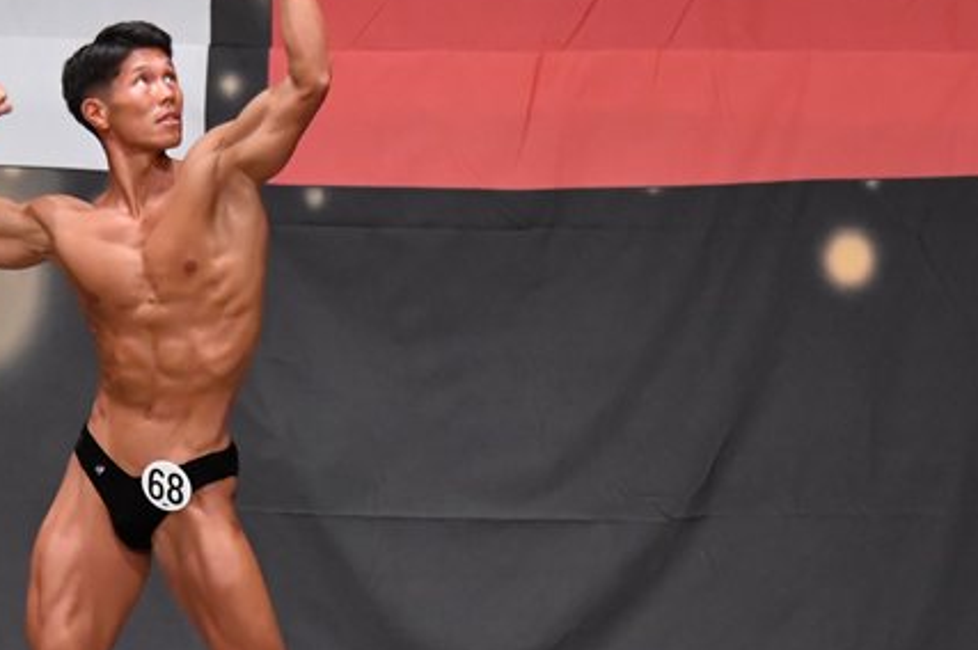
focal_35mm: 367
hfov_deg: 5.6
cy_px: 446
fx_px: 9962
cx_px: 306
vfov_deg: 3.7
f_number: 5.6
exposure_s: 1/400
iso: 6400
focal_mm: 135
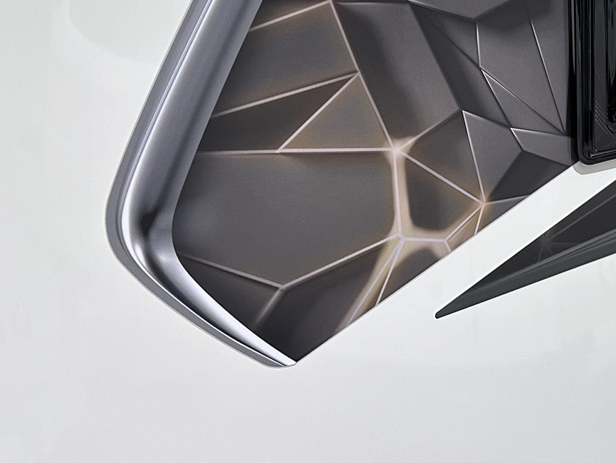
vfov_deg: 24.1
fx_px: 1015
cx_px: 672
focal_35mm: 57
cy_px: -42
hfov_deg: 30.4
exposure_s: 1/60
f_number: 1.78
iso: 250
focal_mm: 6.86
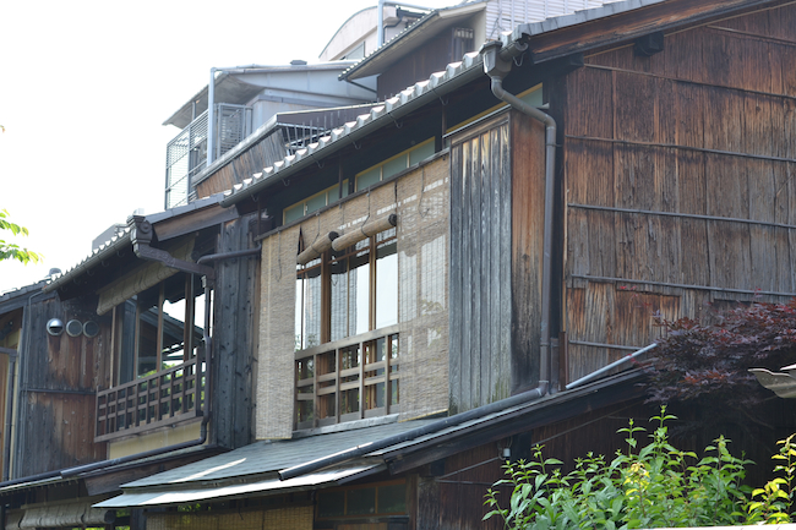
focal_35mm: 75
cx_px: 398
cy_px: 265
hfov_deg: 27.0
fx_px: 1658
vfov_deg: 18.2
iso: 100
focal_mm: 50
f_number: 5.6
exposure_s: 1/125
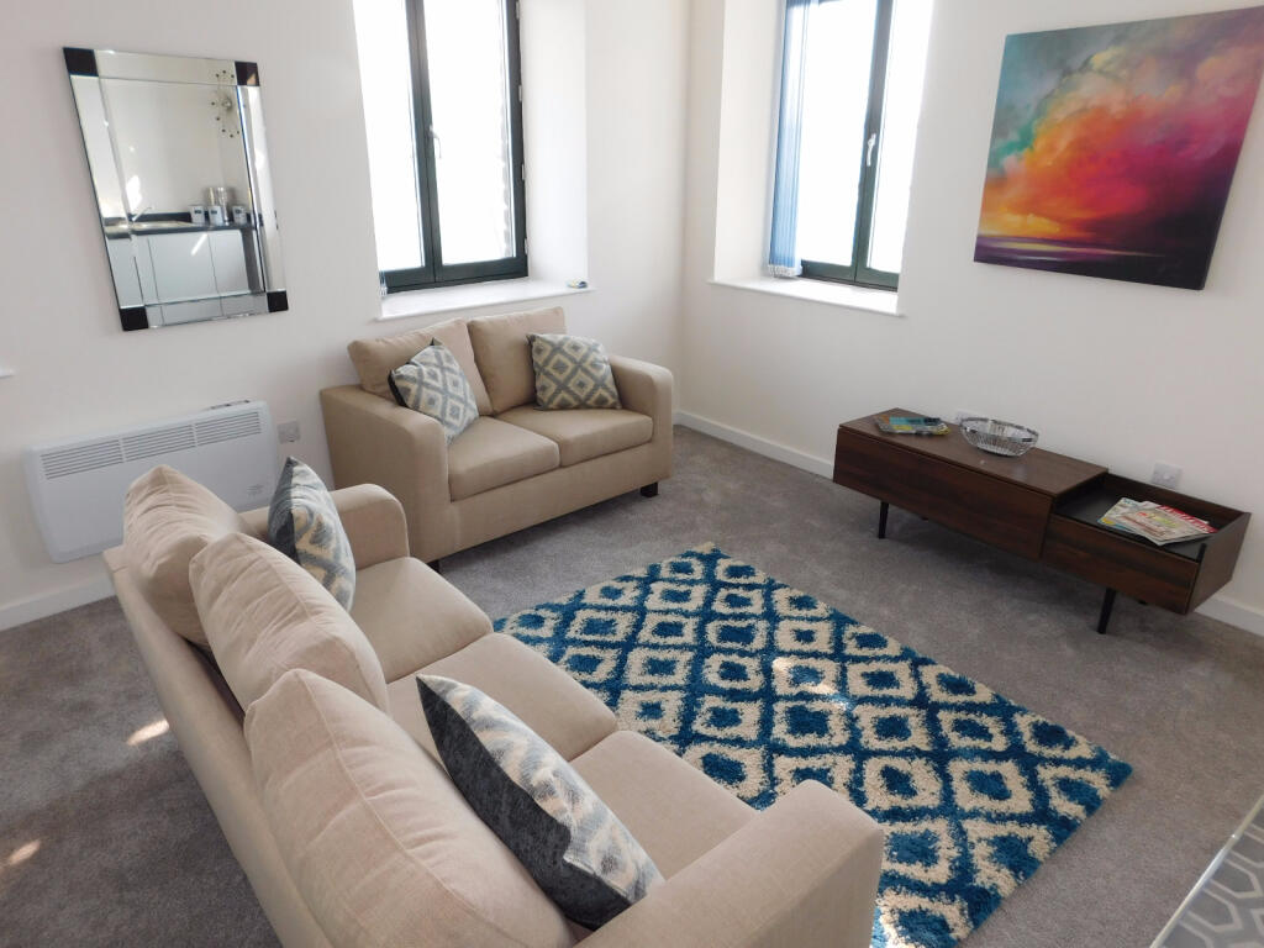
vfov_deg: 58.9
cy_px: 474
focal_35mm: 23
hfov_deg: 73.9
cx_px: 632
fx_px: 840
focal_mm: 4
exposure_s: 1/80
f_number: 3
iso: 125
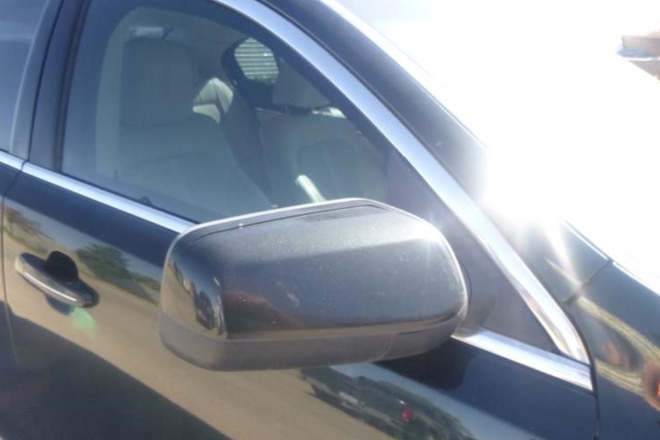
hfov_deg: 65.5
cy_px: 266
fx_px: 513
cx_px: 315
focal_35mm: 28
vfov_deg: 46.1
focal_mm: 4.5
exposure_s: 1/160
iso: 200
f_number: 3.9
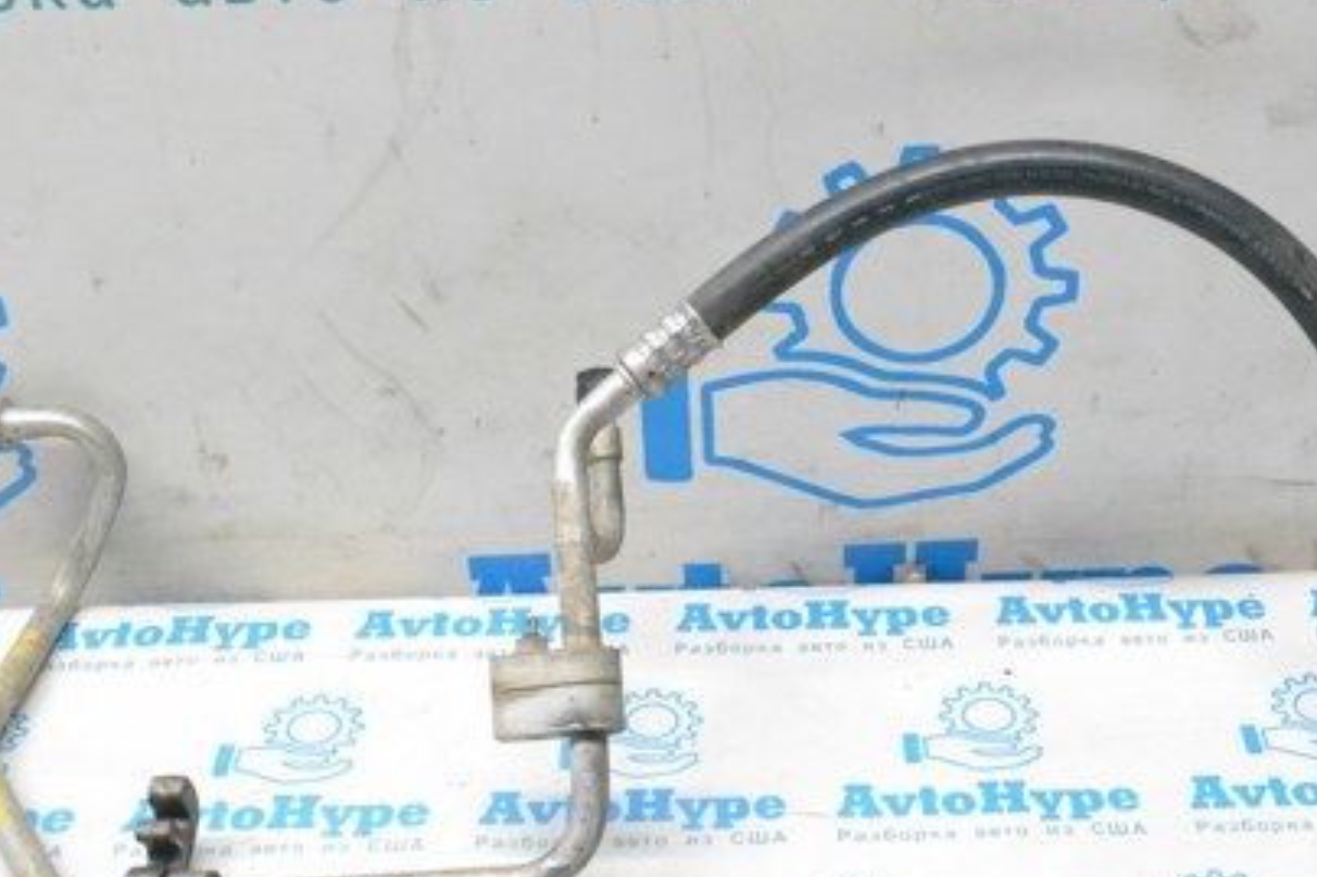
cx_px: 808
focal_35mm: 57
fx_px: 2084
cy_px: 522
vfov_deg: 23.7
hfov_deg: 34.9
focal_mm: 24
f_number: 9
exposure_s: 1/160
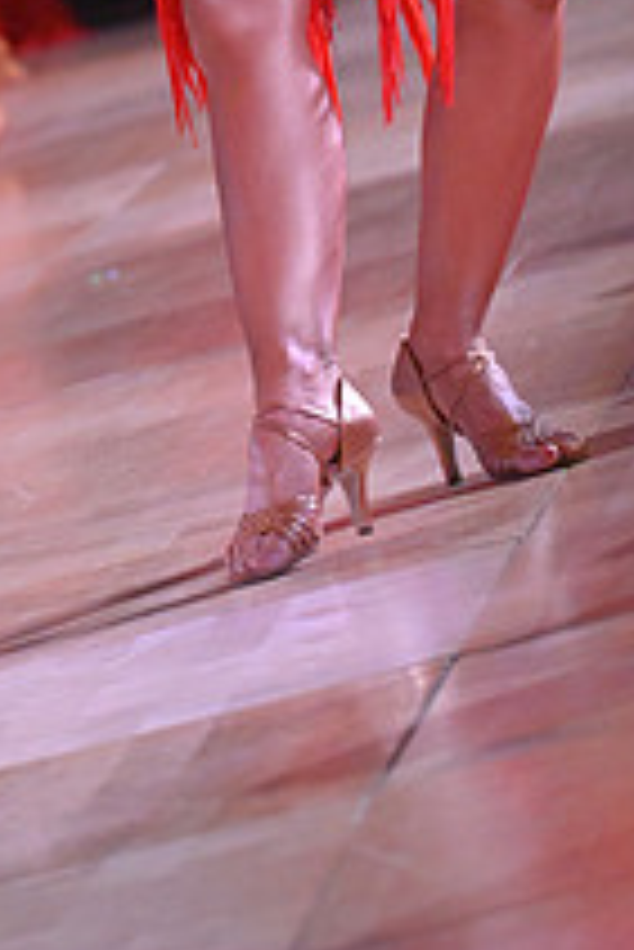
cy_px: -347
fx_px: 14478
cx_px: -146
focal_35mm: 549
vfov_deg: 3.7
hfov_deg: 2.5
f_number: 5.6
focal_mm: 200
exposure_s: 1/400
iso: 6400
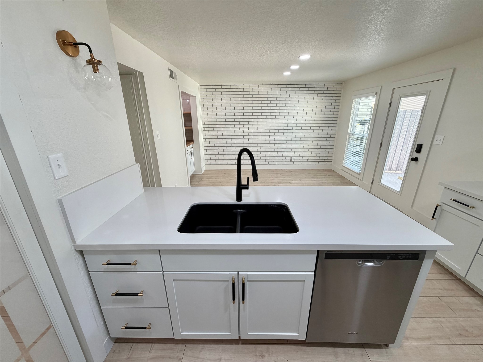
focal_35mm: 14
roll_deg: +0.8
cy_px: 181
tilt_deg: -17.6
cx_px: 242
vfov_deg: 85.7
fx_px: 195
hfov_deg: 102.1
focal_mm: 2.22
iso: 100
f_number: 2.2
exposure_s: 1/120
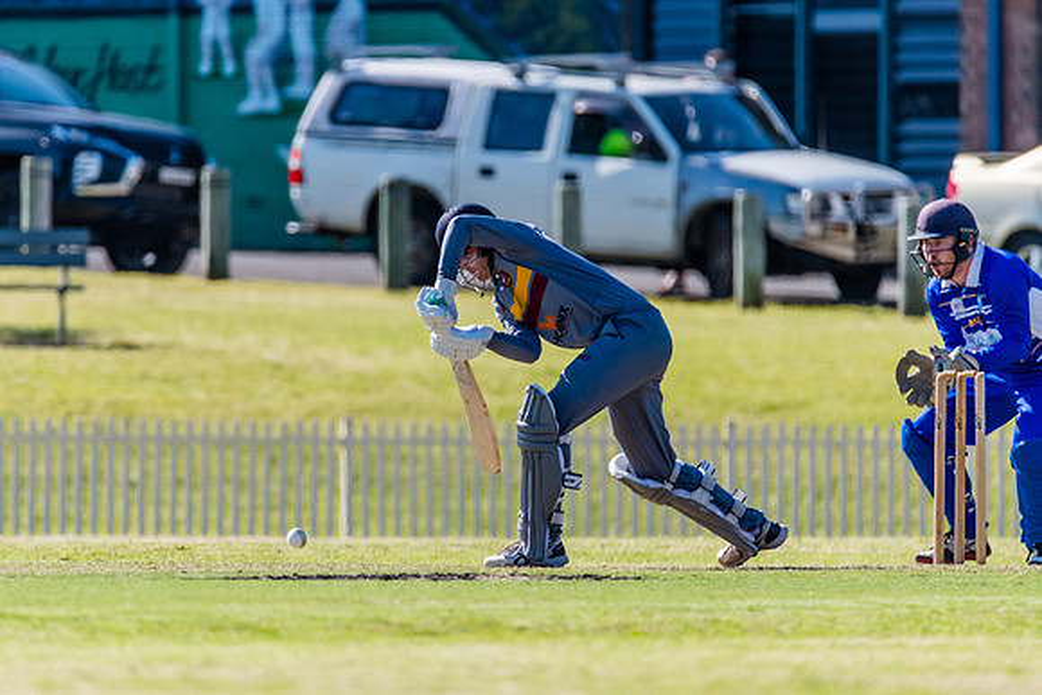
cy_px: 295
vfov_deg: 2.0
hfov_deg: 2.9
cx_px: 436
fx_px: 20280
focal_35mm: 701
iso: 640
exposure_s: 1/2000
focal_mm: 600
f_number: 6.3
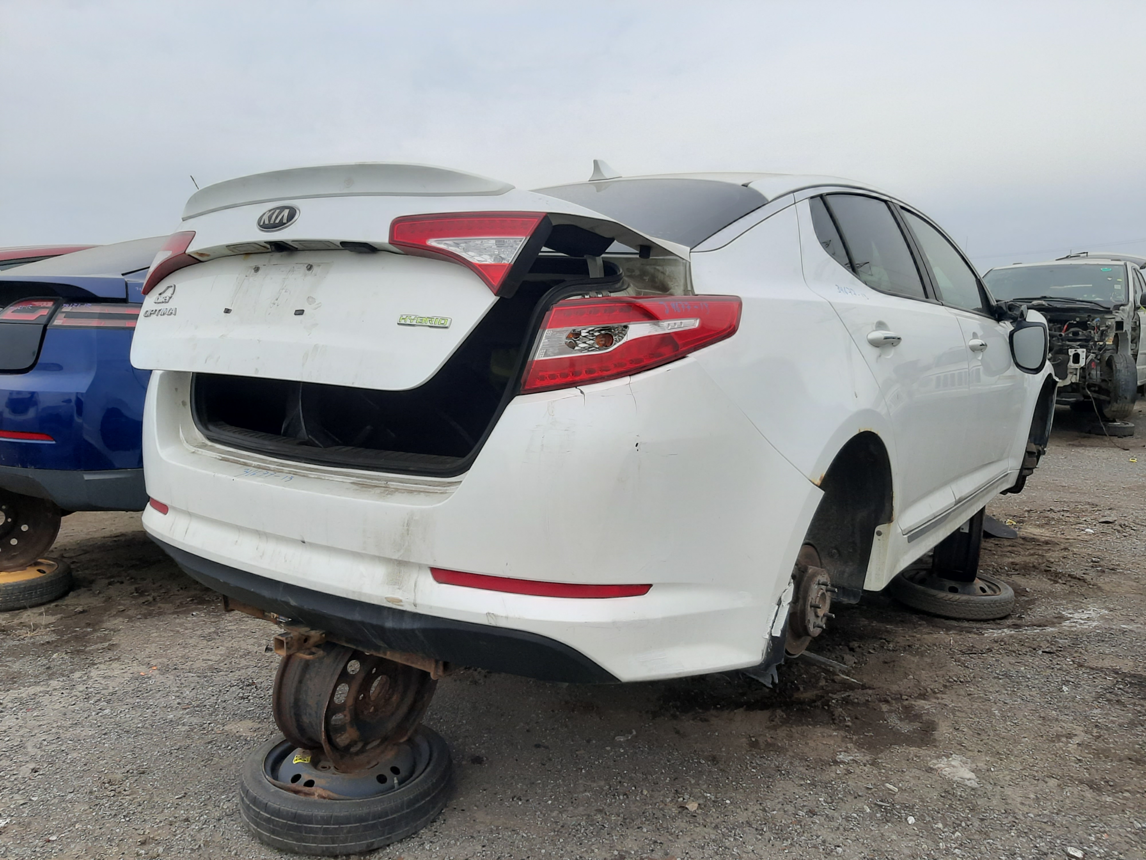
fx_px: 861
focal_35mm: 26
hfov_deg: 67.3
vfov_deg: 53.1
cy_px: 430
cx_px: 573
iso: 40
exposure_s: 1/1312
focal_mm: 3.92
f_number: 1.7
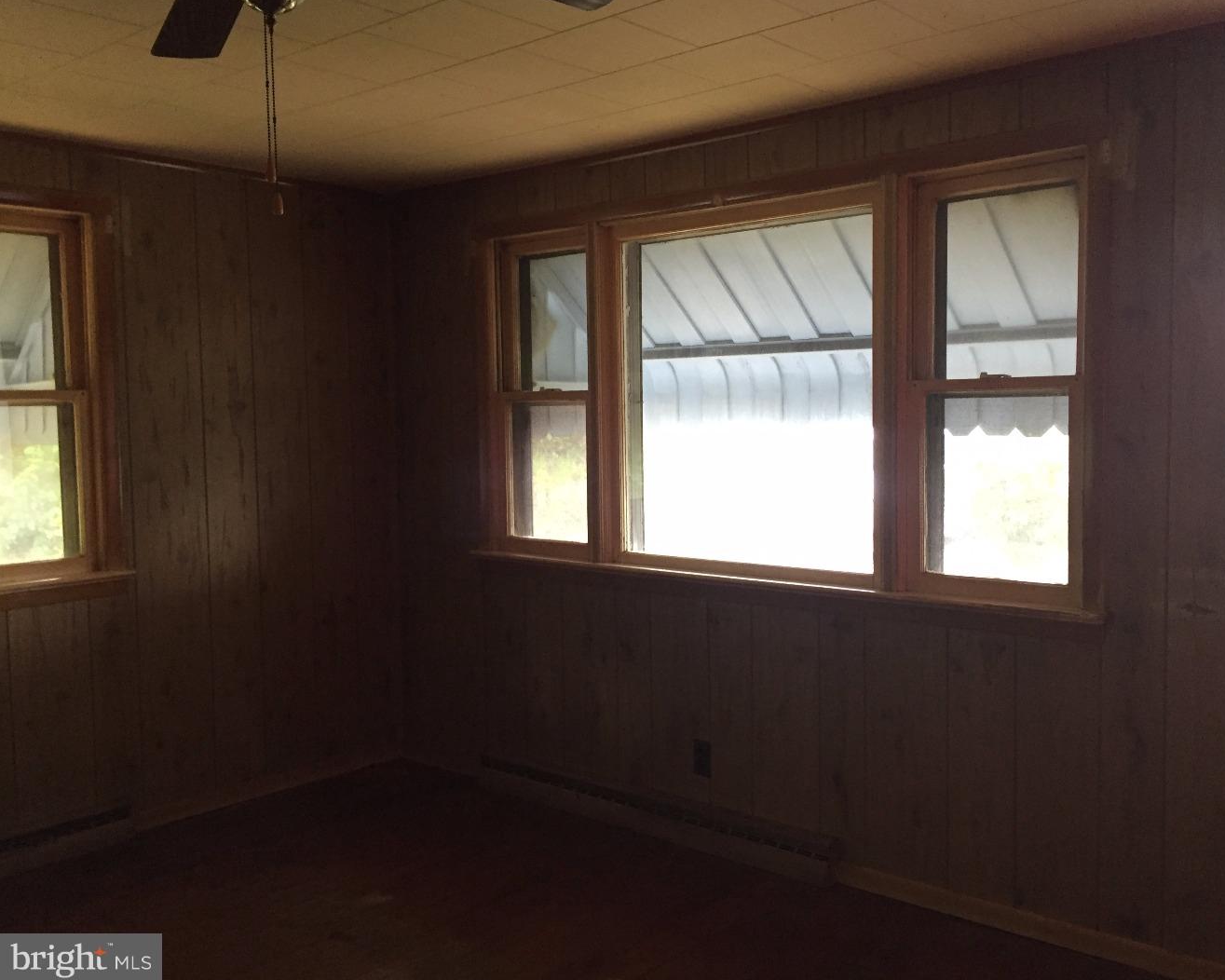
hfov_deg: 57.1
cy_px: 484
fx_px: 1124
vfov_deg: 47.1
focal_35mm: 31
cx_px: 670
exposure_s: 1/30
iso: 160
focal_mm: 4.15
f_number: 2.2
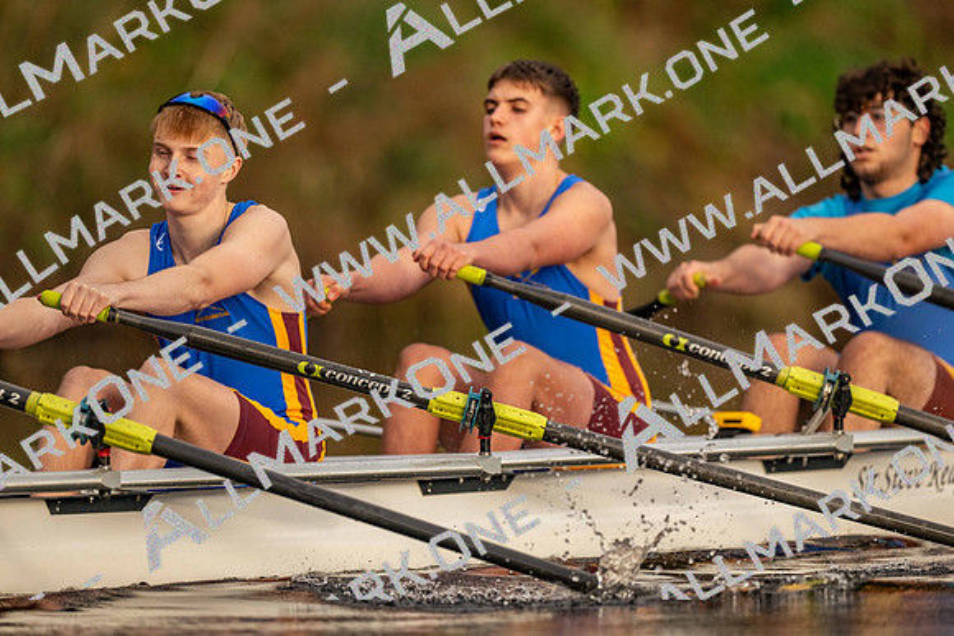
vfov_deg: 2.3
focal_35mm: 600
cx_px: 477
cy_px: 318
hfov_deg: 3.4
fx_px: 15903
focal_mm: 600
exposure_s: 1/2500
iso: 1400
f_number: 4
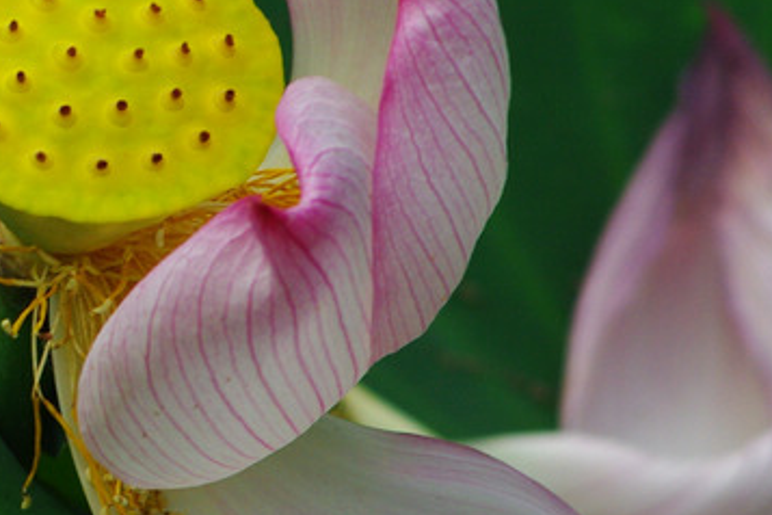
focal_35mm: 1465
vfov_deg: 0.9
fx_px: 31414
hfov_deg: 1.4
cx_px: -91
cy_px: 173
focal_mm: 300
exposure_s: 1/320
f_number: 9
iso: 200
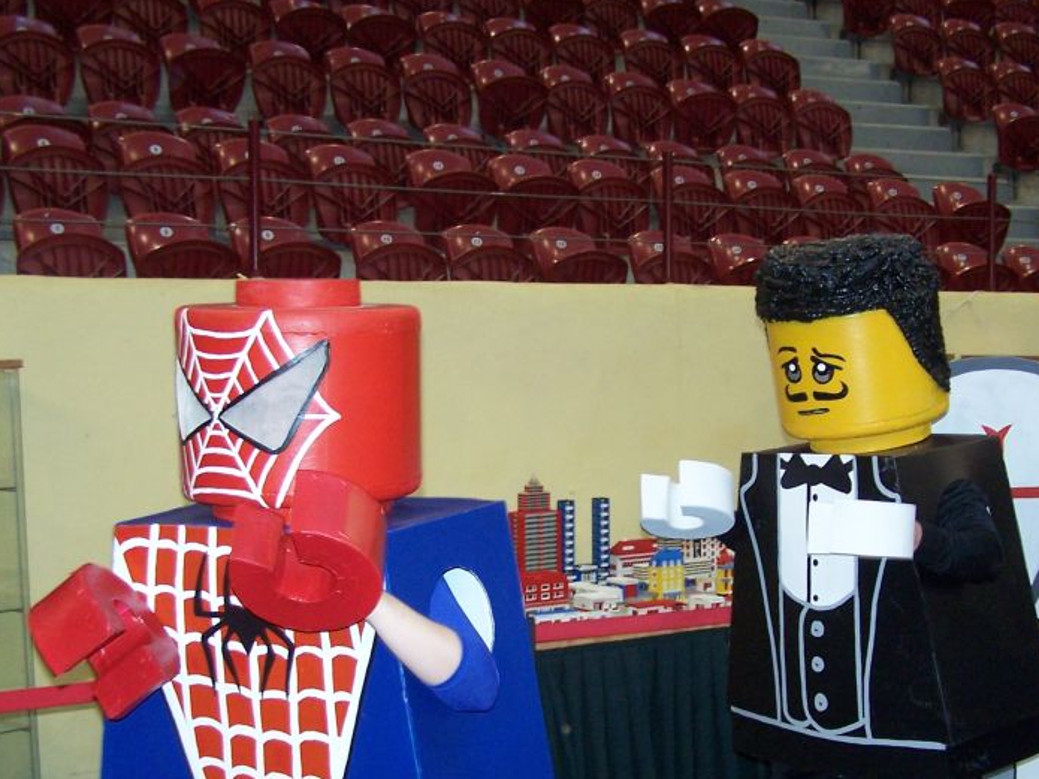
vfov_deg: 25.9
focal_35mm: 56
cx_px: 591
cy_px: 541
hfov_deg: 34.3
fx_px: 1681
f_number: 2.8
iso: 140
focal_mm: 6.3
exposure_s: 1/60
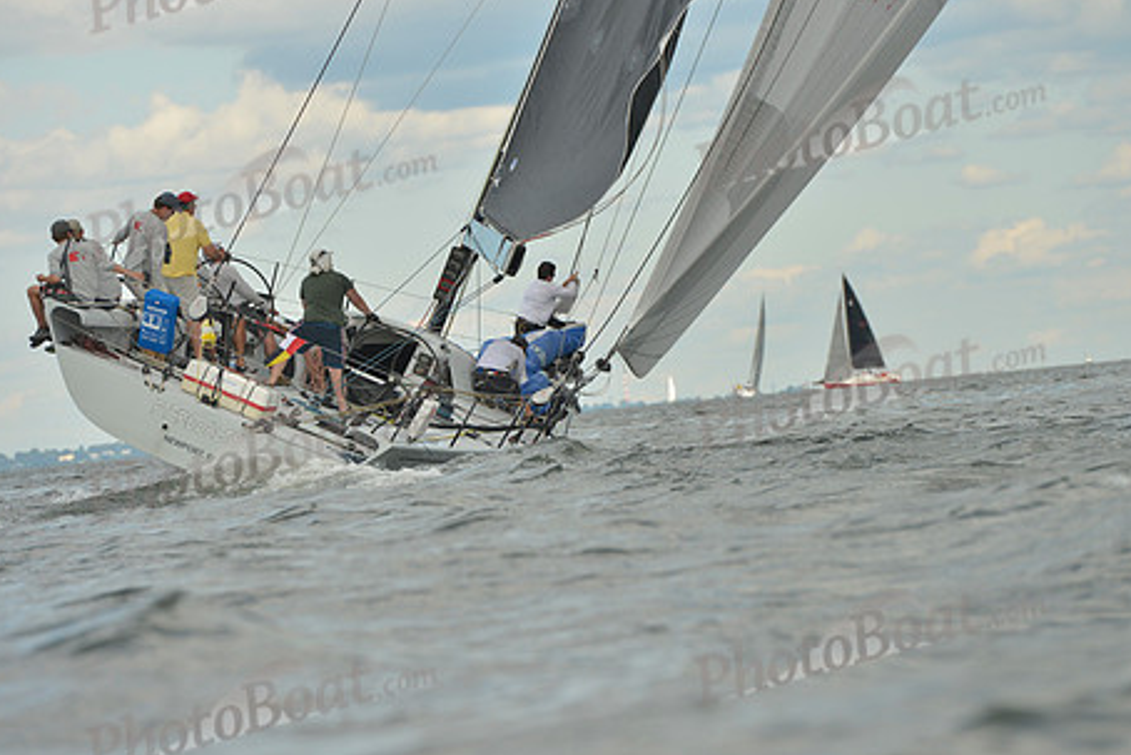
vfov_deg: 5.5
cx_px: 568
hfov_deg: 8.3
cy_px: 293
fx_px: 7825
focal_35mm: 249
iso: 200
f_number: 6.3
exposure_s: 1/1000
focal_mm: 195
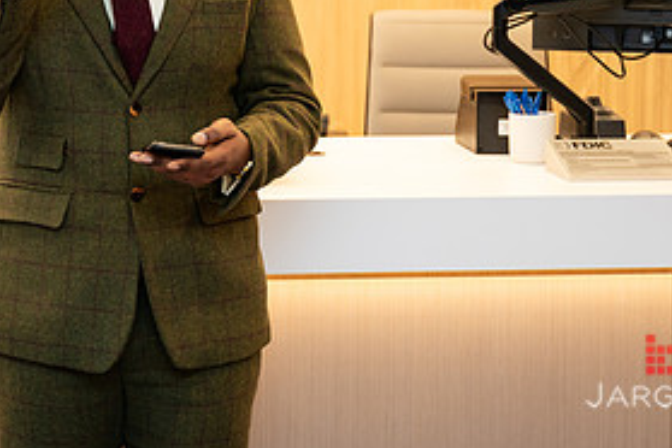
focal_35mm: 117
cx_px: 123
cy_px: -33
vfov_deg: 11.6
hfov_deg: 17.3
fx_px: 2184
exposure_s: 1/125
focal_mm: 53
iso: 400
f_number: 3.2
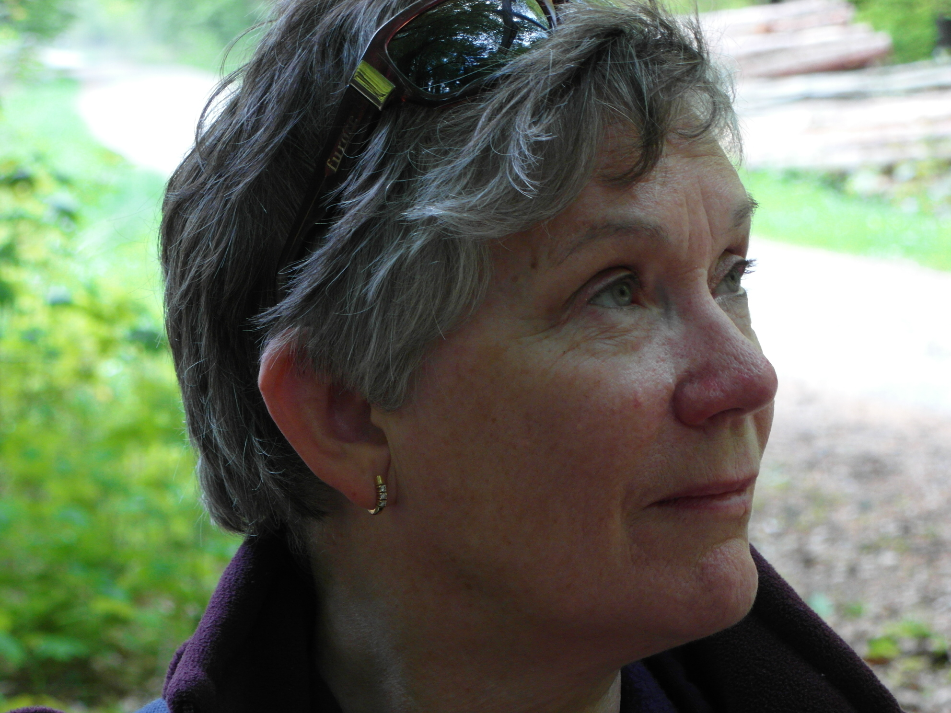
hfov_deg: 11.4
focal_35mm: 173
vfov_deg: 8.6
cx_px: 476
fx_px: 4753
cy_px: 356
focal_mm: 30.8
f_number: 4.5
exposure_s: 1/60
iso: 240
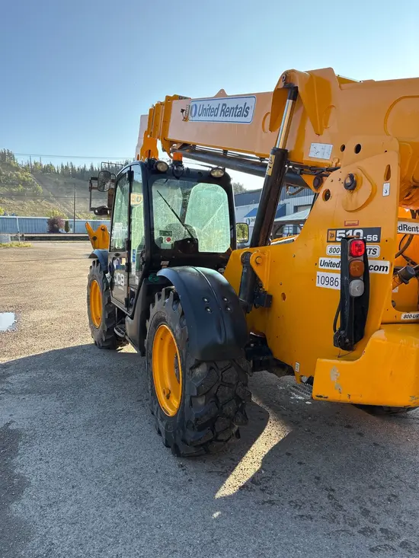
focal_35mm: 26
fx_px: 419
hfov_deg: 53.1
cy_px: 279
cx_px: 210
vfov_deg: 67.3
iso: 50
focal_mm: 5.96
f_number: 1.6
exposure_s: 1/736
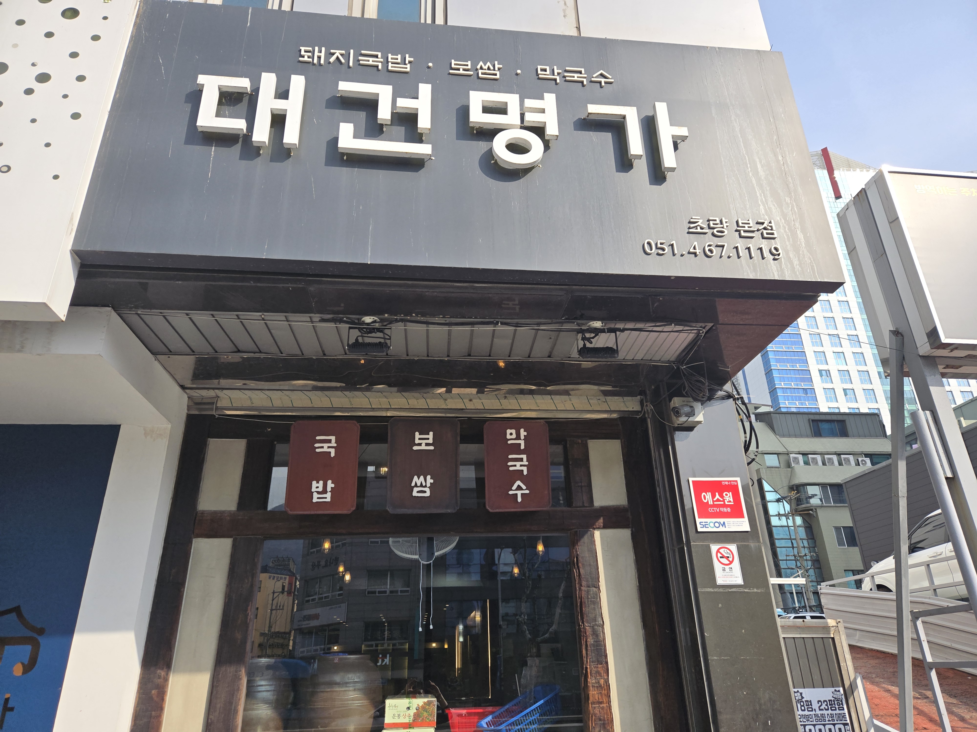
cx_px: 488
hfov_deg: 73.9
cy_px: 366
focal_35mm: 23
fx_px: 649
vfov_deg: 58.9
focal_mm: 5.4
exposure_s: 1/2921
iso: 64
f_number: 1.8
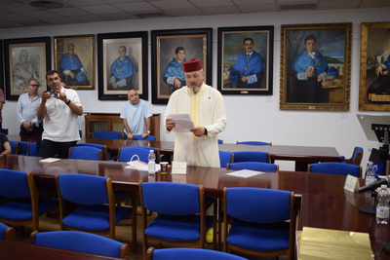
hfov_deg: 55.1
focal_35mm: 34
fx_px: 374
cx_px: 195
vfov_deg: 38.4
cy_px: 130
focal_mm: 23
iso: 640
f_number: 4
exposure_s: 1/60
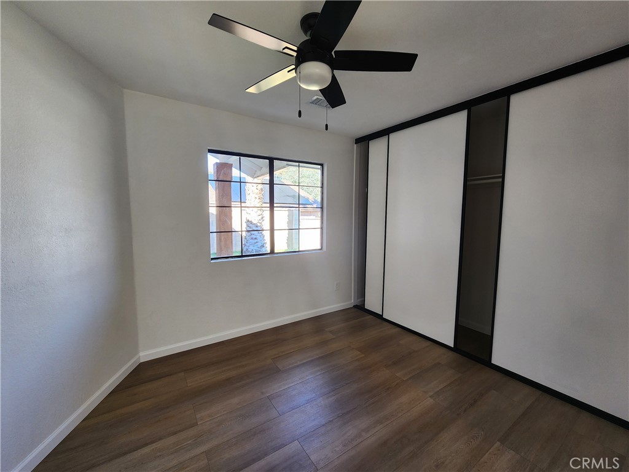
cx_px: 314
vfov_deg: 89.9
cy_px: 236
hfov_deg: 106.2
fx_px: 236
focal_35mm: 13
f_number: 2.2
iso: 100
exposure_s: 1/60
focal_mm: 2.2
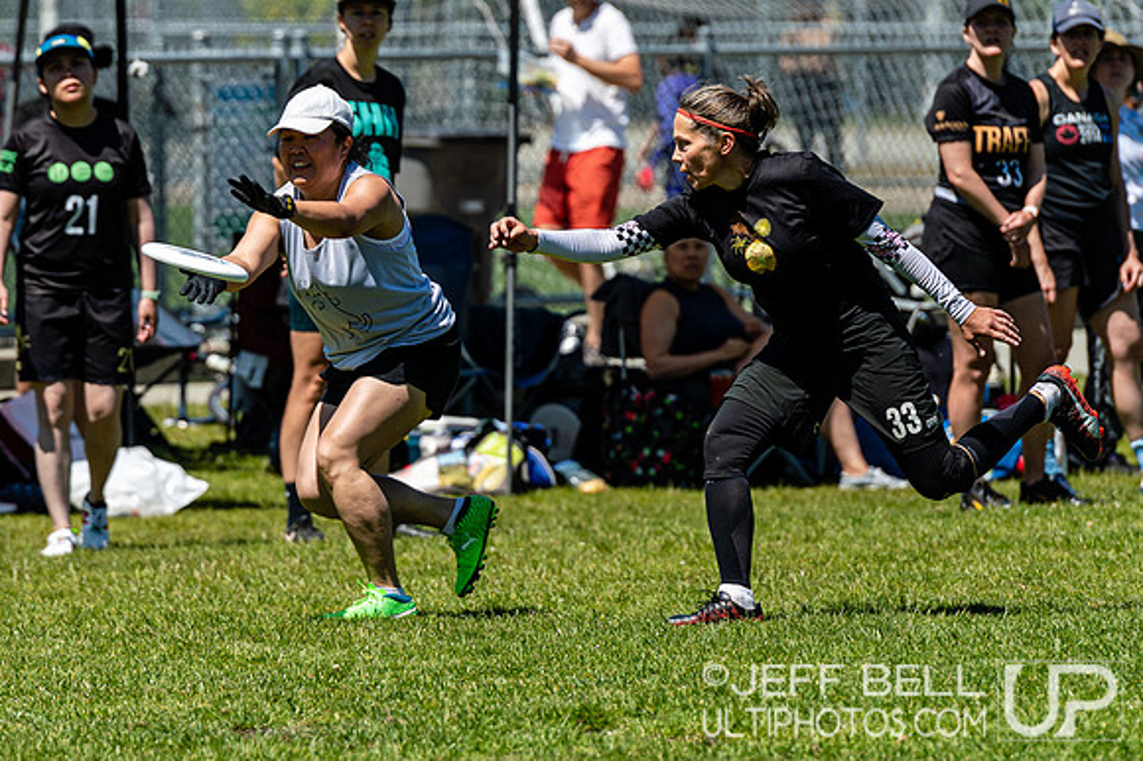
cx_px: 301
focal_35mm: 446
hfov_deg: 4.6
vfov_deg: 3.1
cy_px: 286
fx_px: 14141
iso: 100
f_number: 4
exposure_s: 1/2000
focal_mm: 200
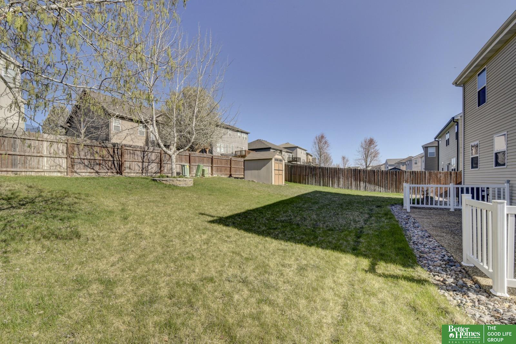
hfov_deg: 100.4
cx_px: 258
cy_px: 172
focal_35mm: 15
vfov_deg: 77.3
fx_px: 215
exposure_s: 1/400
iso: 400
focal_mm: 10
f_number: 8
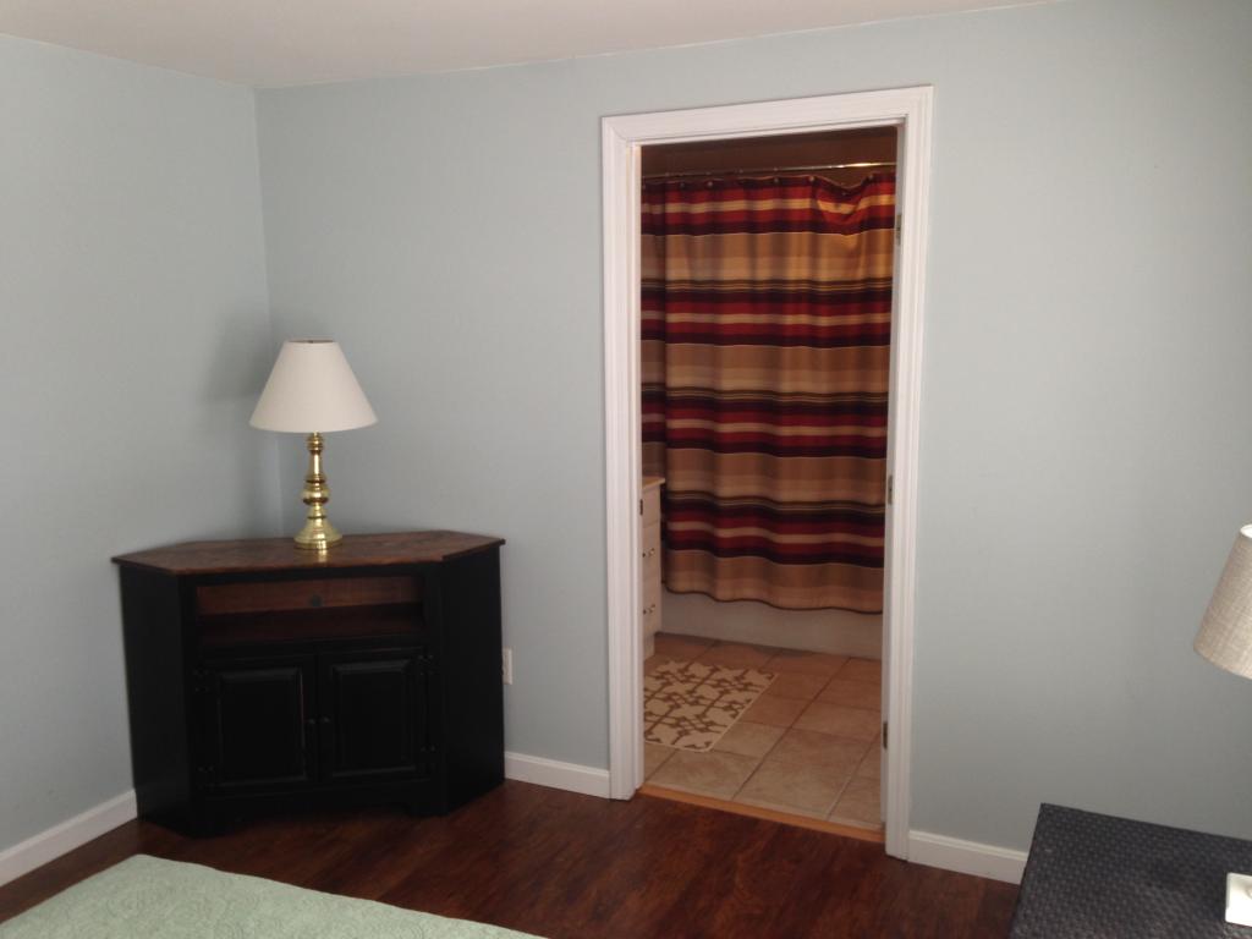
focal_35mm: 33
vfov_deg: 42.9
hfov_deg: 55.4
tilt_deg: -9.1
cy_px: 470
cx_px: 626
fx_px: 1194
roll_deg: +0.5
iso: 50
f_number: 2.4
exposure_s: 1/24
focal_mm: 4.12
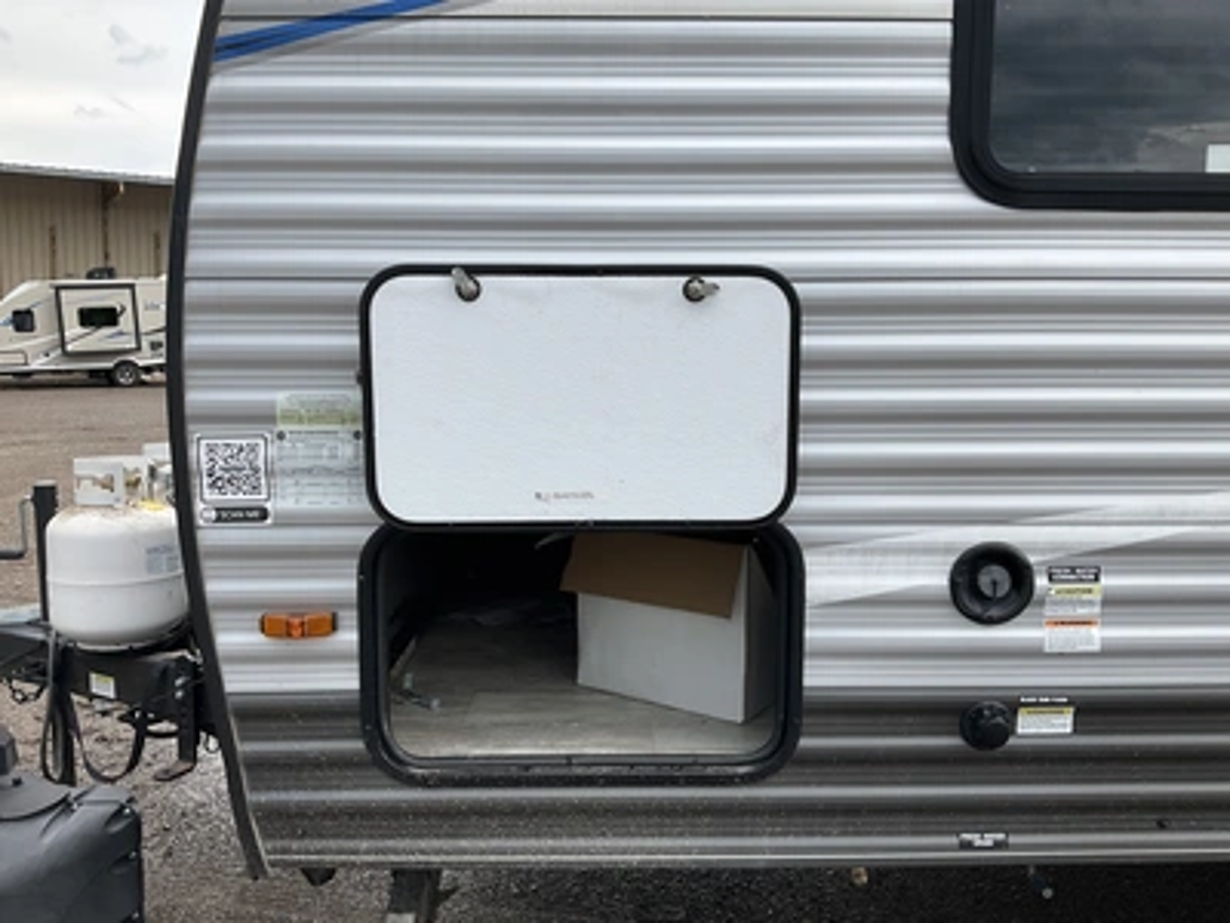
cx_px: 615
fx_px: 1030
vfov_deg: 48.2
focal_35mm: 29
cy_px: 462
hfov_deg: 61.7
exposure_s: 1/534
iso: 25
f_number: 1.8
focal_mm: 3
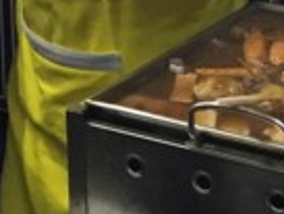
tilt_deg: -7.7
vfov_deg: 8.4
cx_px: -253
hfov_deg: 10.8
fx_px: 1388
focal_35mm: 169
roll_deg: +4.8
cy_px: -183
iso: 64
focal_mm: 4.15
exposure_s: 1/15
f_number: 2.2
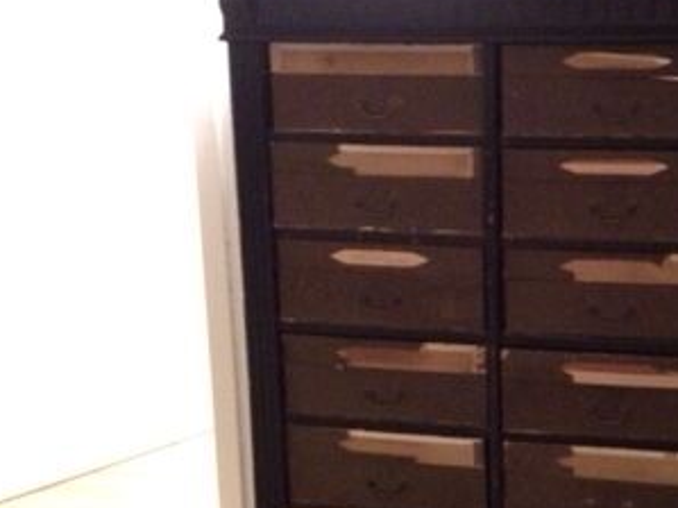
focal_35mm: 75
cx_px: 546
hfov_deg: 25.5
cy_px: 263
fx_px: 1468
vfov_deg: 19.6
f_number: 2.4
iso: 800
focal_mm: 4.28
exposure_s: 1/15
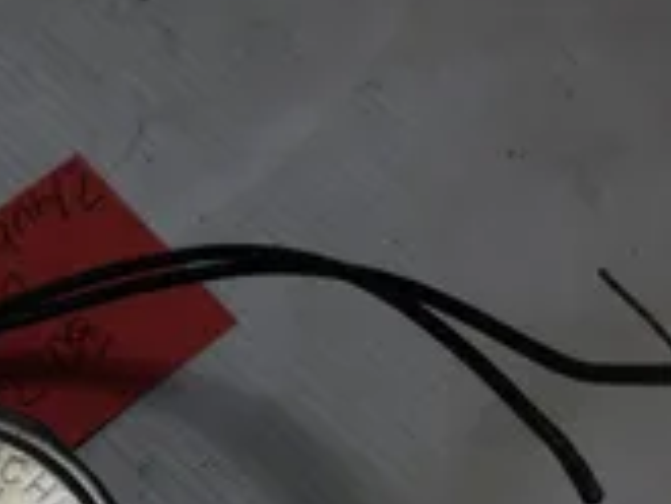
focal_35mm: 75
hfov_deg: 24.3
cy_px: 447
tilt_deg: -55.3
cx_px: -57
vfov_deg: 19.3
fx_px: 1455
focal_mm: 3.3
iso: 25
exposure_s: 1/769
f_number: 2.4
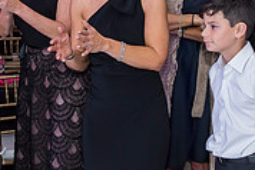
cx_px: 76
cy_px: 72
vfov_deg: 13.6
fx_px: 716
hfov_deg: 20.1
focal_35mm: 101
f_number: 4.5
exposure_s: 1/100
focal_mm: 31
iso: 1000
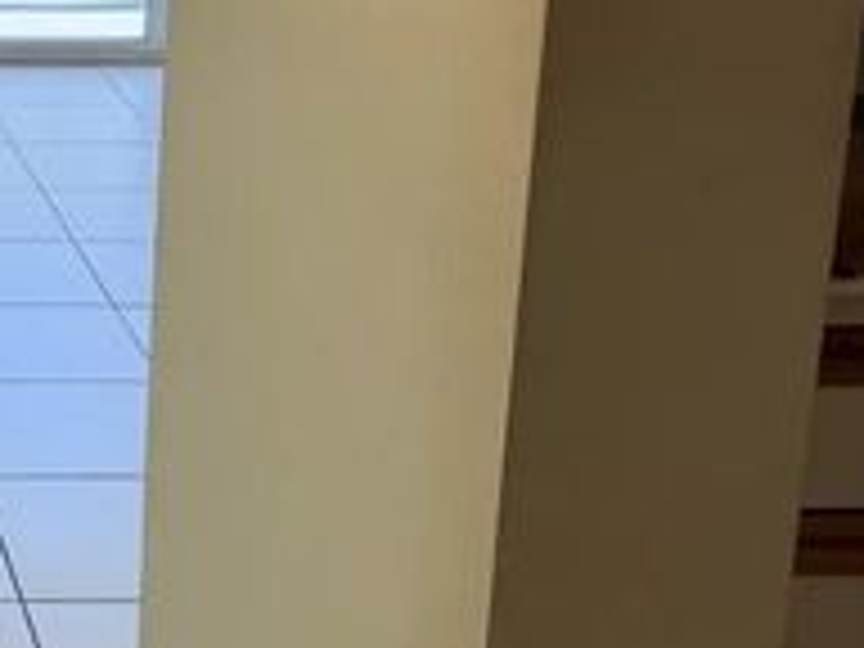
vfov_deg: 18.1
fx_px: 1997
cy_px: 32
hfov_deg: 21.7
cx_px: -297
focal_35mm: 80
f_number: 1.78
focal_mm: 6.76
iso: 80
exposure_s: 1/293
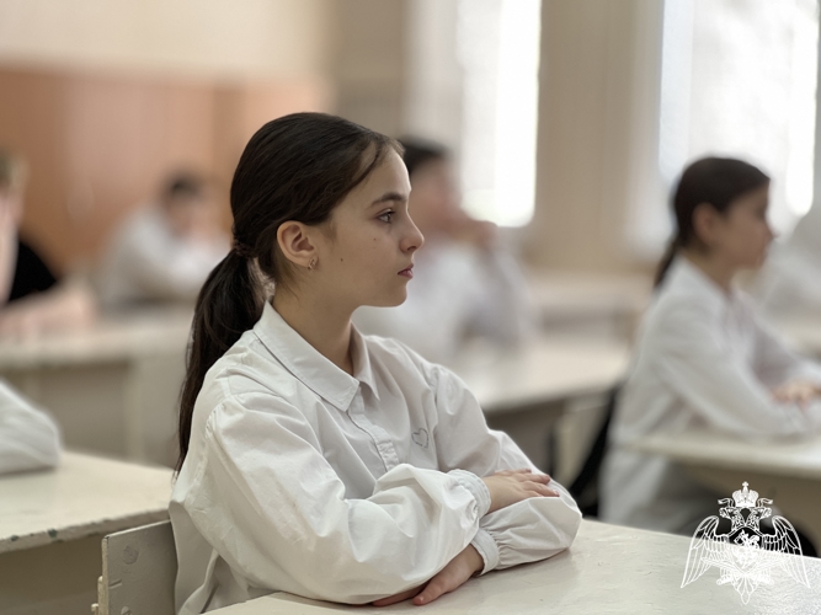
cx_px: 410
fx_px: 1826
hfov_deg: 25.3
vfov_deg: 19.1
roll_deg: -1.4
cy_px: 308
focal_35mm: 77
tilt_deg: -5.2
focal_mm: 9
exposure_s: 1/50
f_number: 2.8
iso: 160
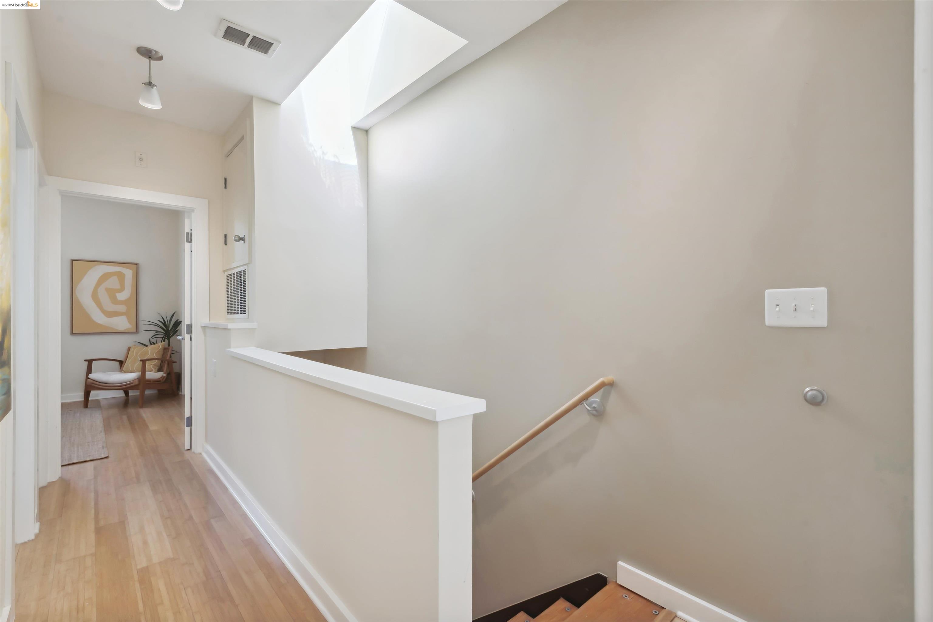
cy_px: 311
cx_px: 466
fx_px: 415
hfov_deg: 96.7
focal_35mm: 16
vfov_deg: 73.7
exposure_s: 1/40
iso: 250
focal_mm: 16
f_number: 9
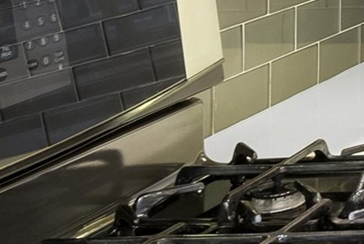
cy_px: -218
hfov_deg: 12.4
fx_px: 1083
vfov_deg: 11.7
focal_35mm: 107
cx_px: 994
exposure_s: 1/2
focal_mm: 16
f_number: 9
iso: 250
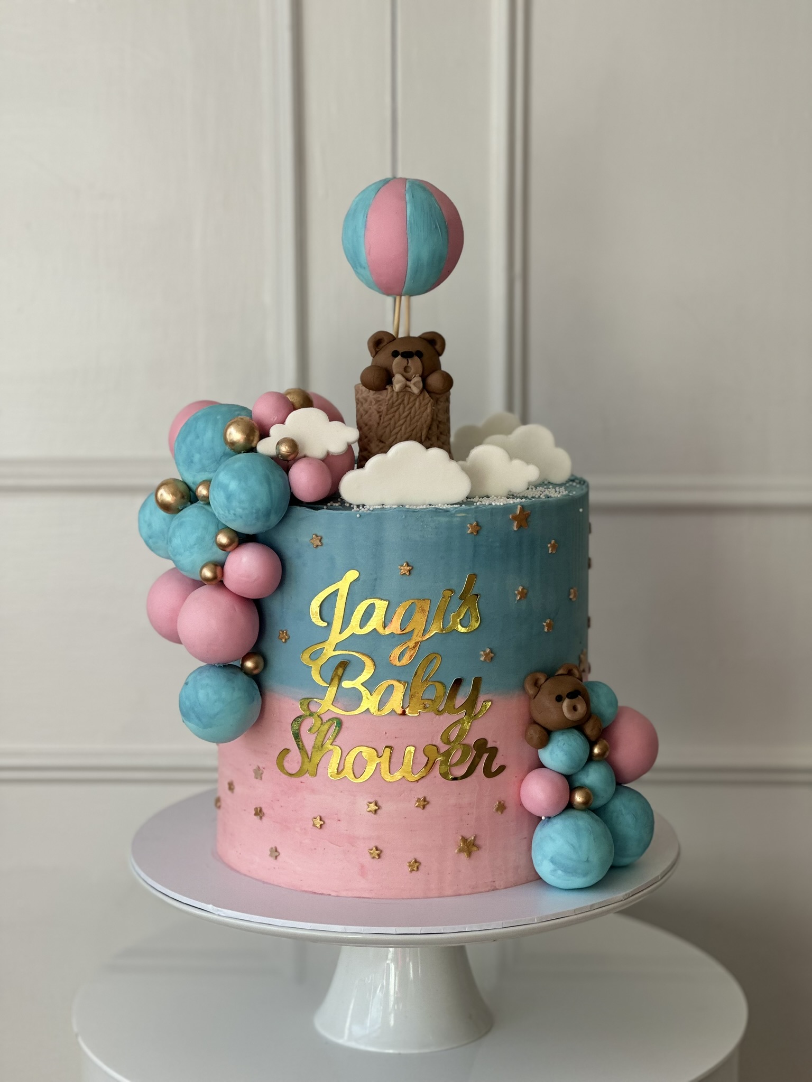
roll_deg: +0.0
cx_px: 406
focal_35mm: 77
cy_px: 541
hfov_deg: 19.1
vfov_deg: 25.3
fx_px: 2408
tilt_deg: -8.3
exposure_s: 1/121
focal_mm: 9
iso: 32
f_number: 2.8
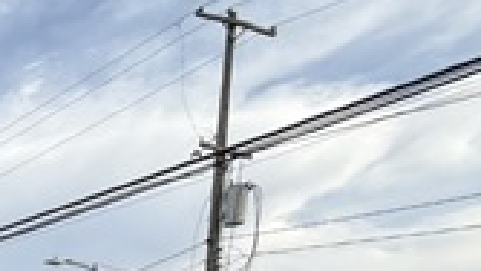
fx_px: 778
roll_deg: +2.6
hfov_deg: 21.3
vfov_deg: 14.9
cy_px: 585
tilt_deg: -6.7
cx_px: -402
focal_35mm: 61
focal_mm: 2.22
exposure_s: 1/770
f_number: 2.2
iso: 40
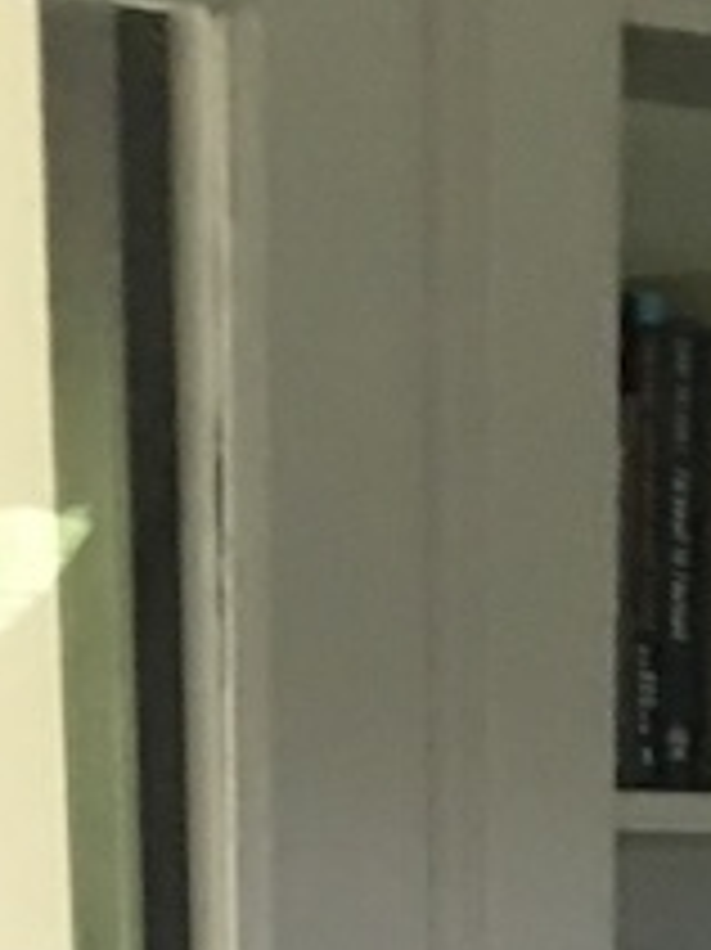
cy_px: 2652
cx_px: 536
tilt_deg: -15.1
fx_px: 4825
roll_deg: -2.0
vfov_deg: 9.4
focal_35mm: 176
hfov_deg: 8.4
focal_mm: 4.15
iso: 80
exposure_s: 1/15
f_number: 2.2
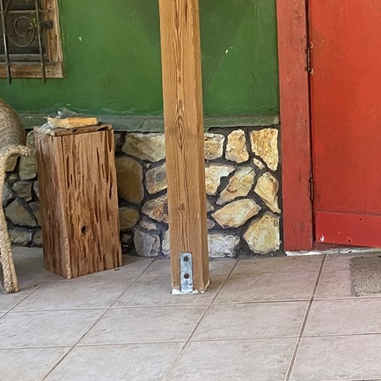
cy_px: 57
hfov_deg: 22.2
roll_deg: +2.3
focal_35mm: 73
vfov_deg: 23.2
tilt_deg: -3.8
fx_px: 909
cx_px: 435
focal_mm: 4.25
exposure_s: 1/60
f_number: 1.8
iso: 250
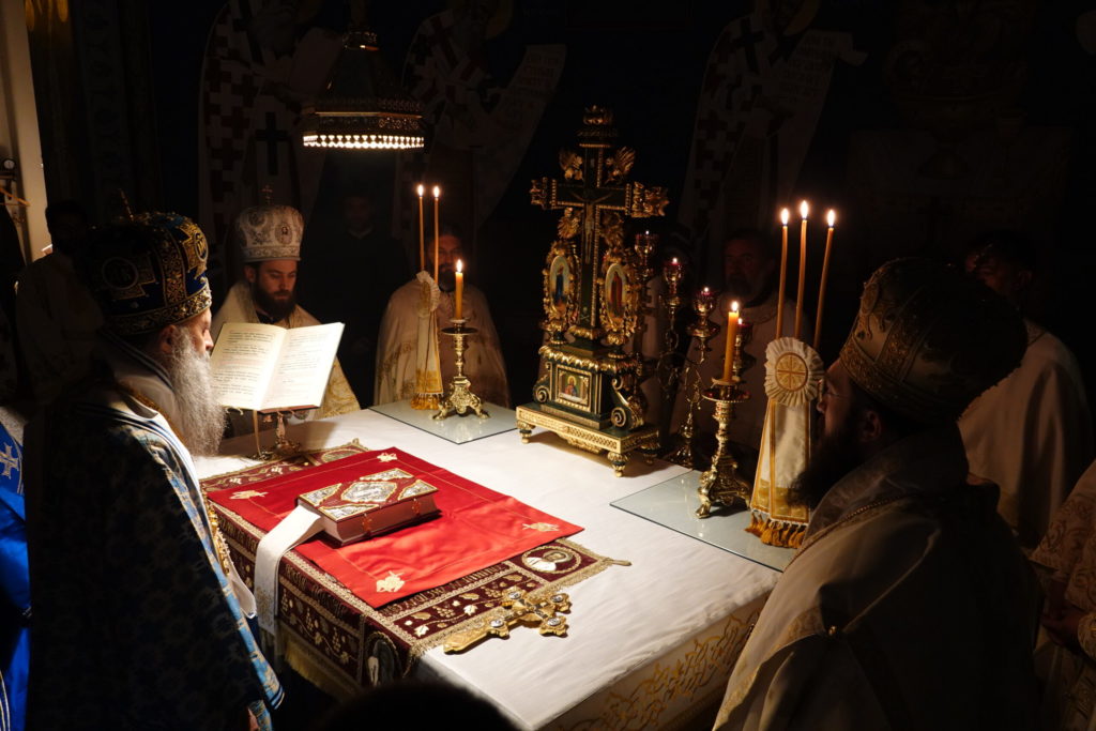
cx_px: 548
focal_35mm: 27
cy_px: 366
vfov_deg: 47.9
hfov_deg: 67.4
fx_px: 822
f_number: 2.5
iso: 640
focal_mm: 9.81
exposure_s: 1/30
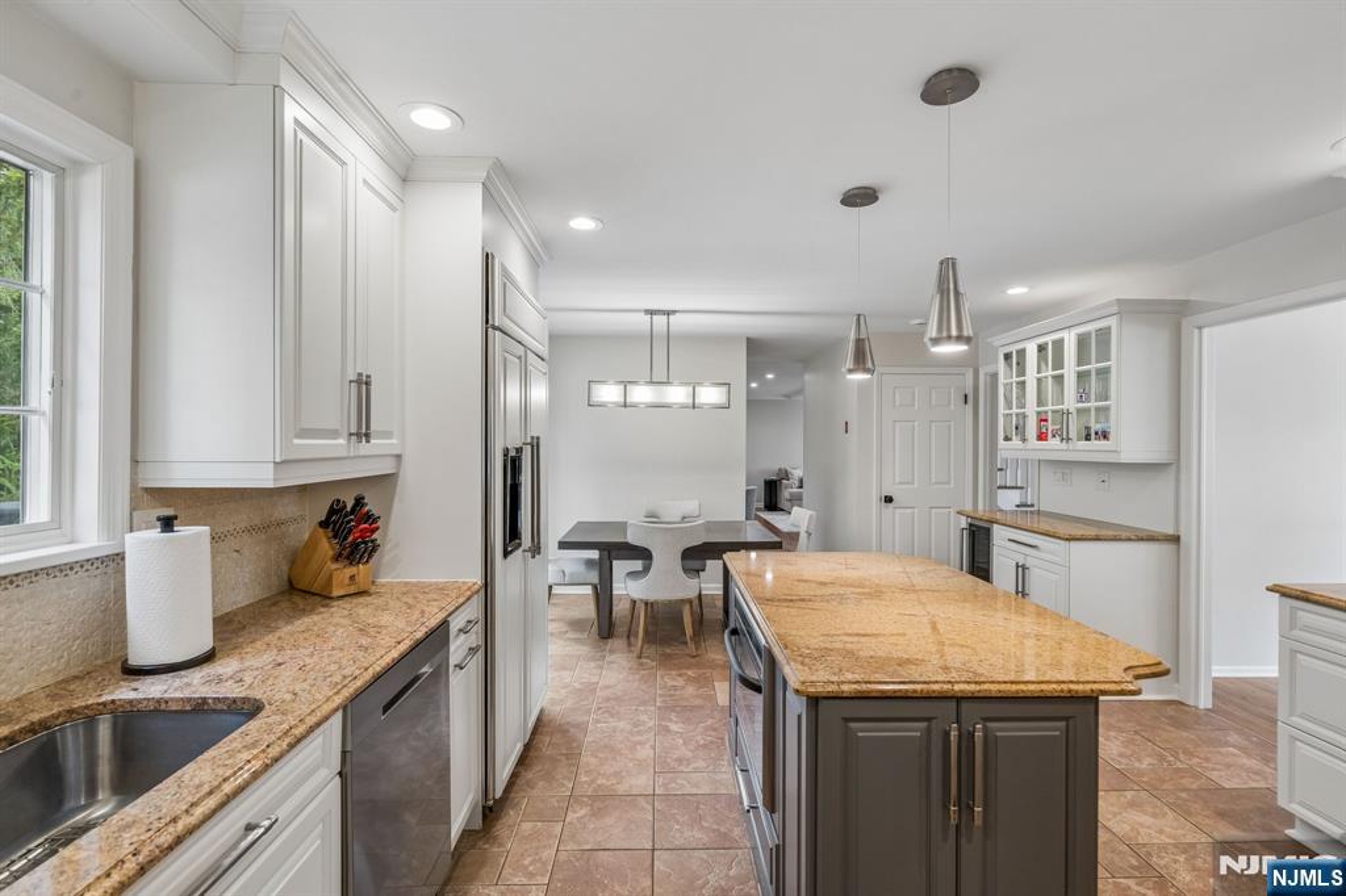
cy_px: 448
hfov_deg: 96.8
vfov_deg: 73.7
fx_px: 598
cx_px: 673
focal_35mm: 16
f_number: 8
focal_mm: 16
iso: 1250
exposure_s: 1/50
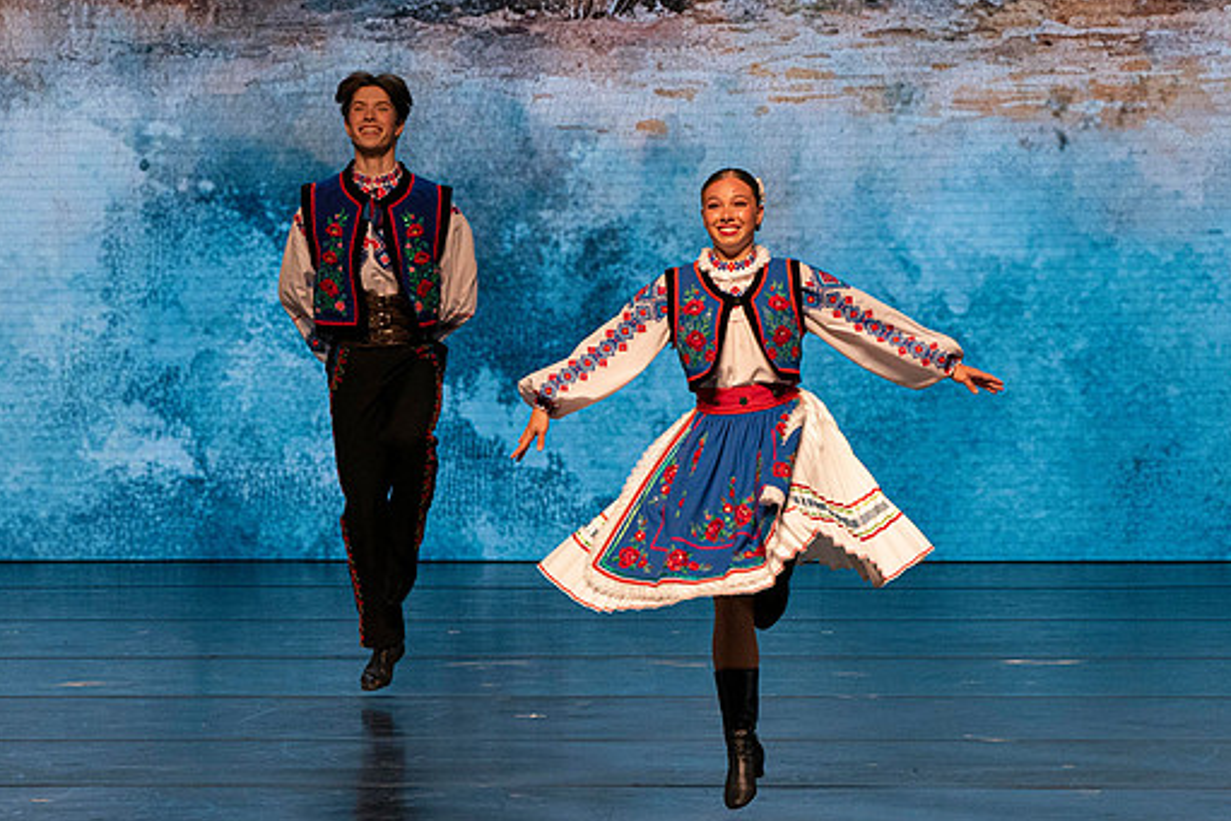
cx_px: 657
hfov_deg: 5.4
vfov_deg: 3.6
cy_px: 529
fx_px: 13099
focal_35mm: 383
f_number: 13
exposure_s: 1/400
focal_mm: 256
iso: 6400
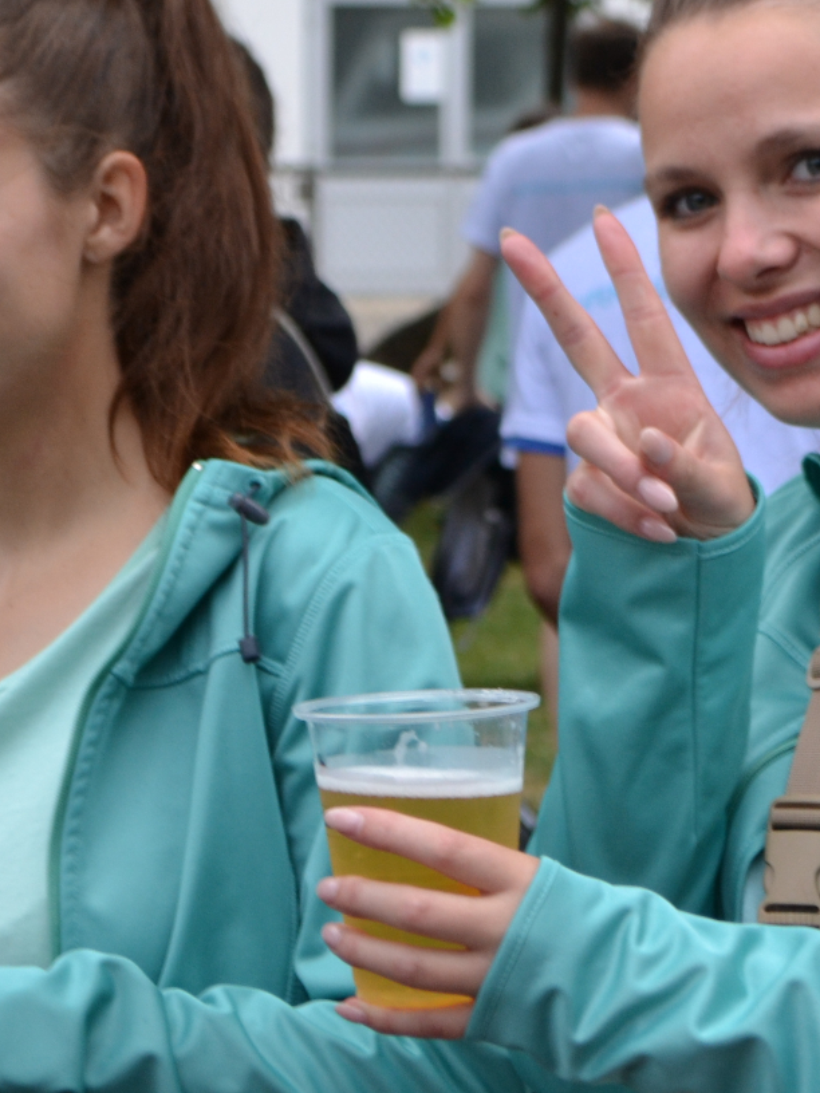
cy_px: 196
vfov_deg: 12.9
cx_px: 513
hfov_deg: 9.8
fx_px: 4801
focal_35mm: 152
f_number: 5.3
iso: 400
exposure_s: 1/80
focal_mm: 42
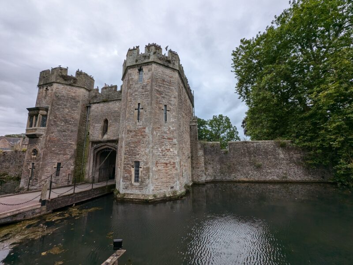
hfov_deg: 106.2
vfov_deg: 89.9
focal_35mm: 13
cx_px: 176
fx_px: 133
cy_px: 132
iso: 47
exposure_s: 1/1437
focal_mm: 1.95
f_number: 2.2
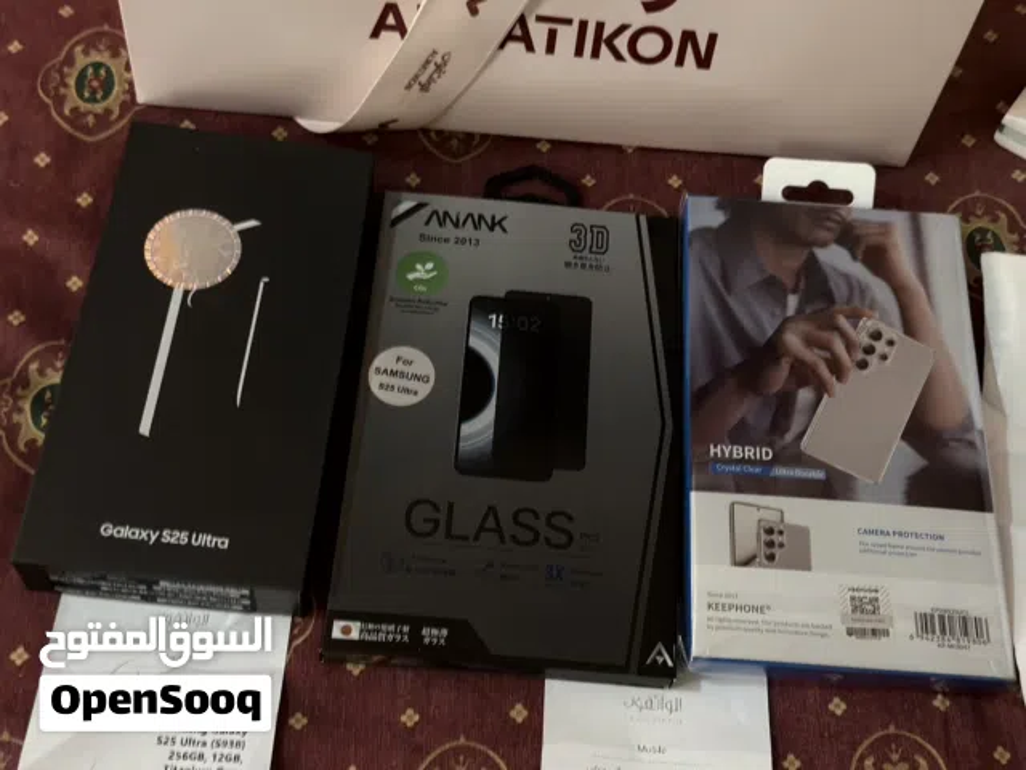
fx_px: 1037
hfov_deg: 52.6
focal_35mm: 35
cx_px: 513
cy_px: 385
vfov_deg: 40.7
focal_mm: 6.76
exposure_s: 1/25
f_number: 1.78
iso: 800
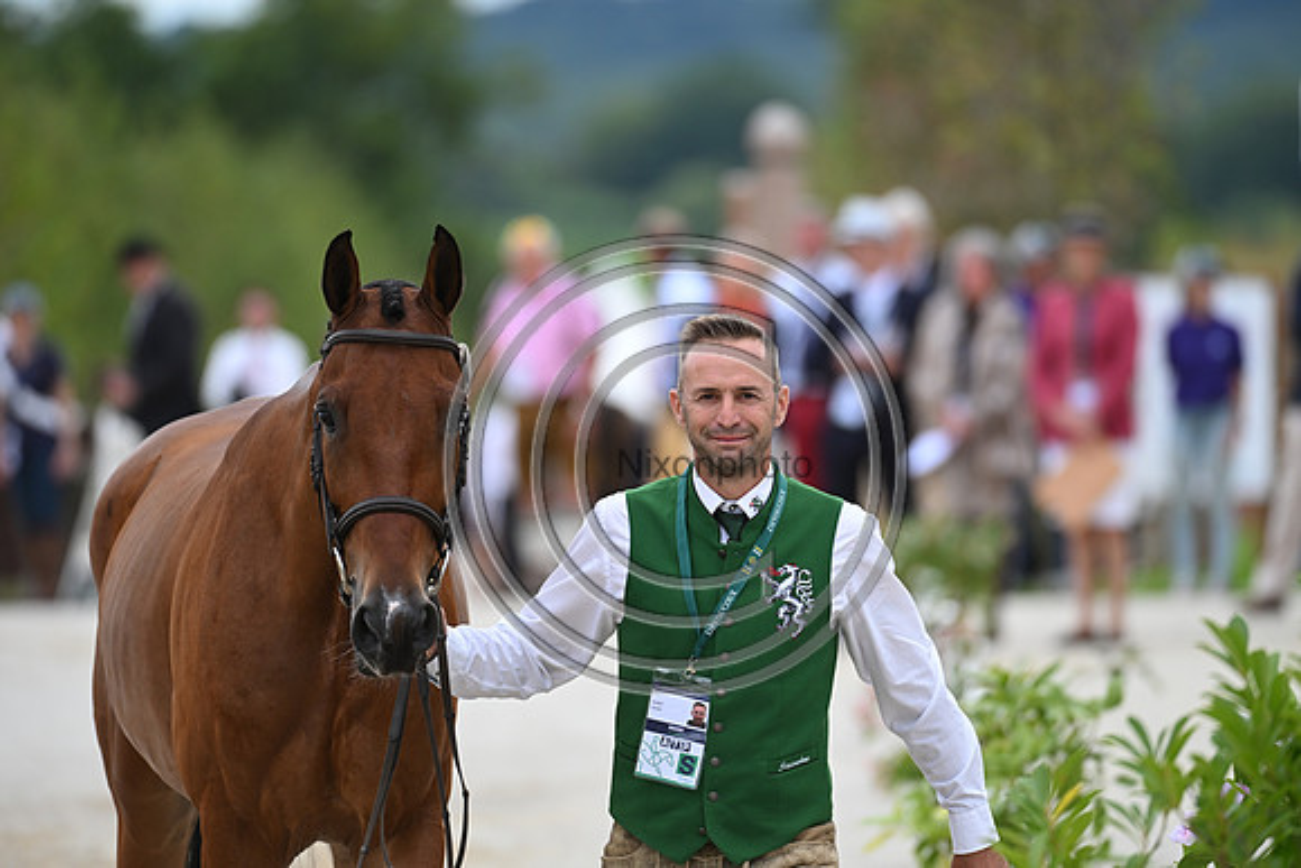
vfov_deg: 3.4
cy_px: 434
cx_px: 650
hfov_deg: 5.2
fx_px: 14458
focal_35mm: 400
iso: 560
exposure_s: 1/1600
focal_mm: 400
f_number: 5.6
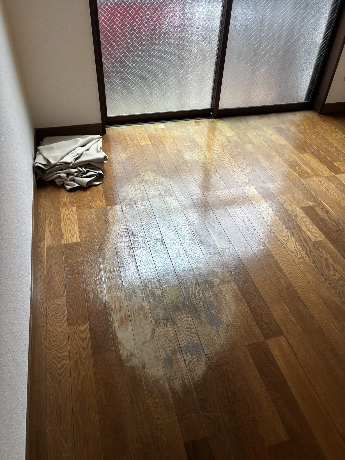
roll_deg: -2.2
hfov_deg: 53.1
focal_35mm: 26
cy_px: 230
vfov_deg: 67.3
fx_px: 346
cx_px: 172
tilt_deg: -41.2
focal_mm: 5.96
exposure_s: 1/50
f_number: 1.6
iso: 80
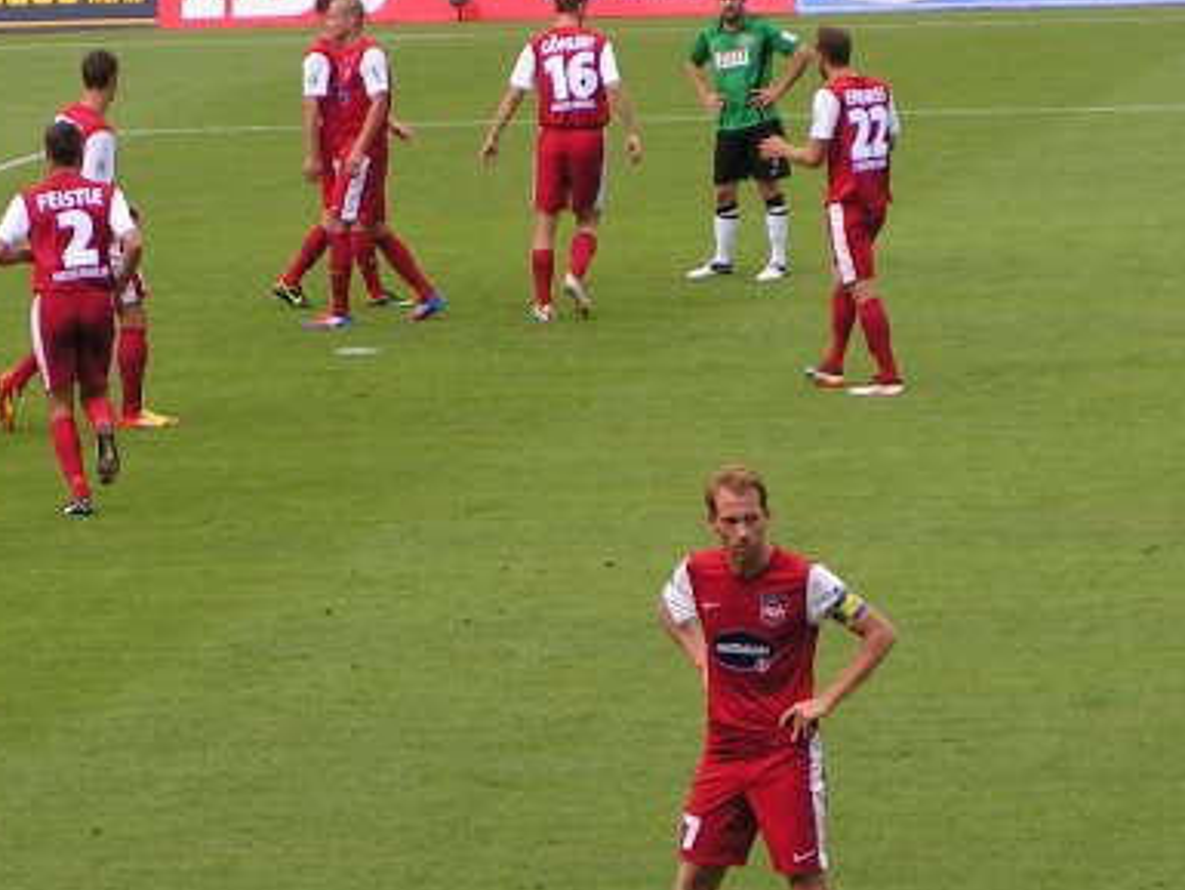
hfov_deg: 7.3
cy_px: 336
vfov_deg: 5.5
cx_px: 499
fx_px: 9314
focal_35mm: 272
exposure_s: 1/200
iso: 50
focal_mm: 20
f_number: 5
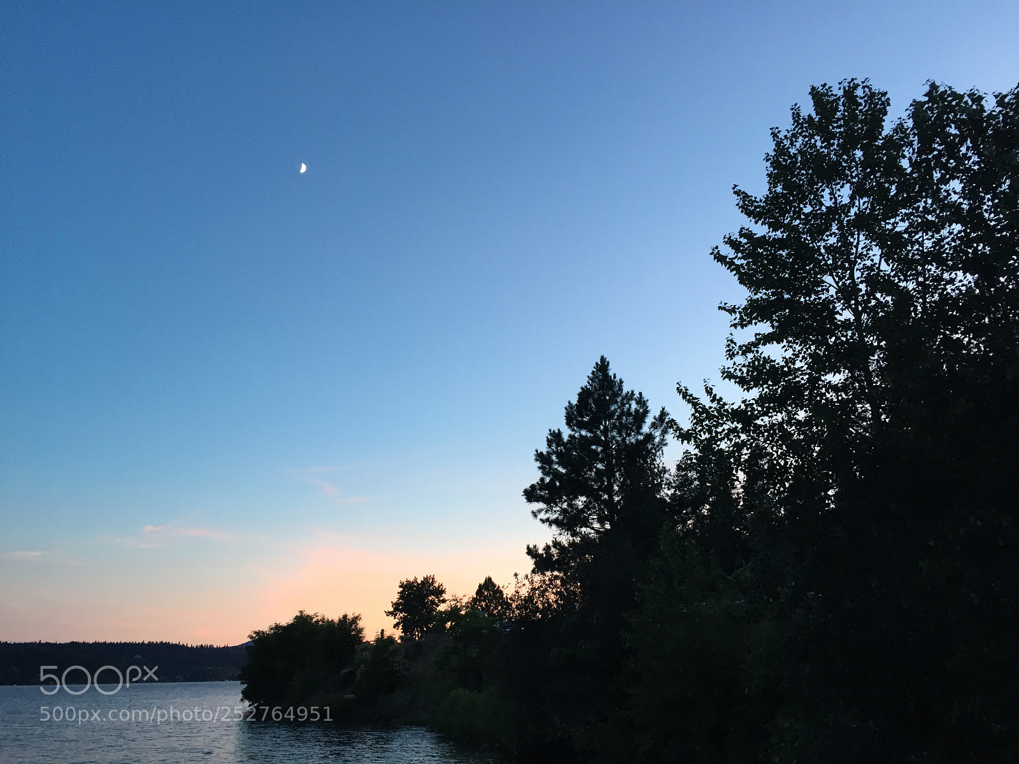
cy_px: 382
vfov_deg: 48.2
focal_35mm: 29
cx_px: 510
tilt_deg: +16.6
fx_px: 854
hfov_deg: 61.7
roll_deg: -0.8
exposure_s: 1/30
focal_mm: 4.15
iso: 64
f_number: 2.2
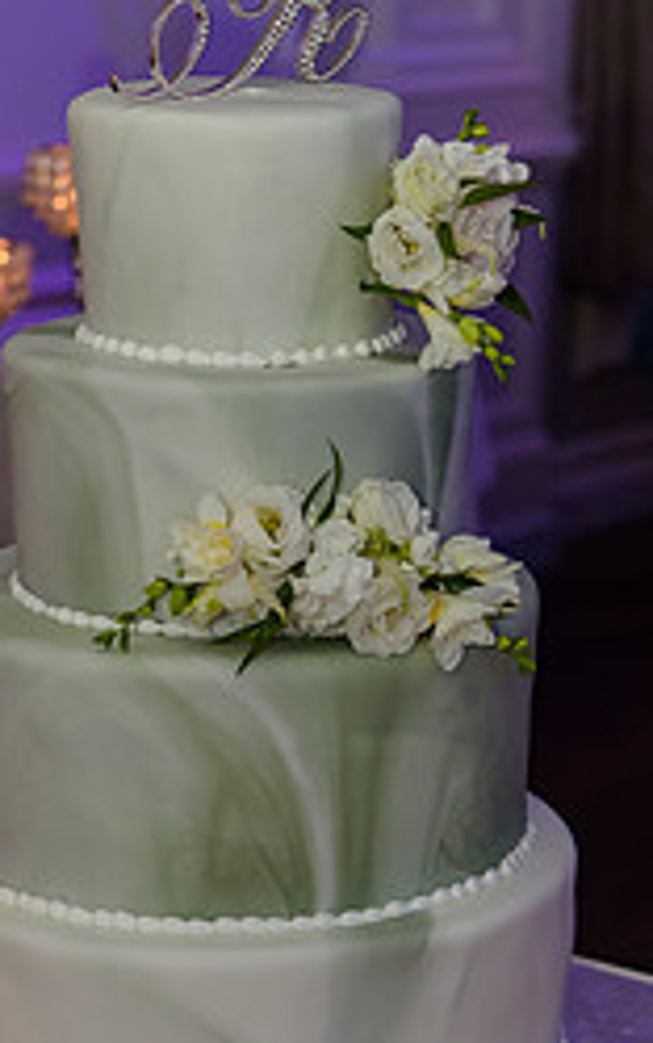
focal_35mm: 103
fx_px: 2928
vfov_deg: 20.2
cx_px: 276
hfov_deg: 12.7
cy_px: 607
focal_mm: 56
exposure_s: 1/125
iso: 1600
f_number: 3.2
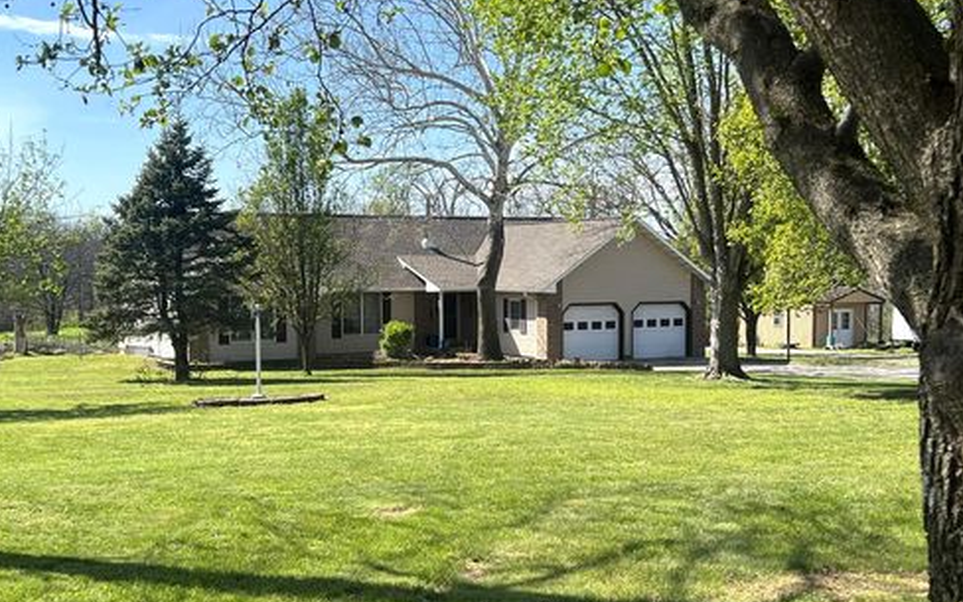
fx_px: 1338
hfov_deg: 39.6
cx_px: 478
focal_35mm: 51
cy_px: 340
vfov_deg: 25.3
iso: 50
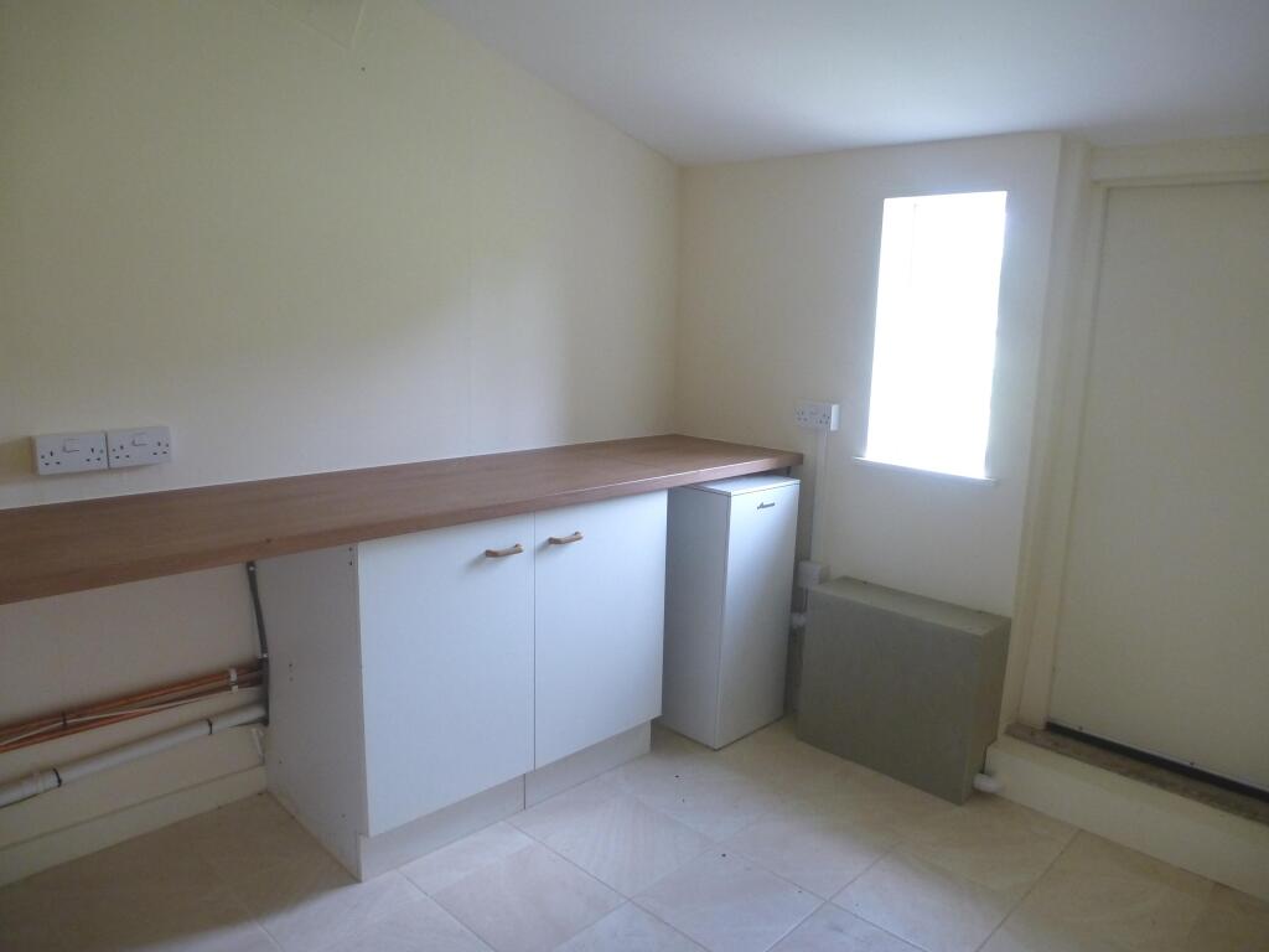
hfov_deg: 71.6
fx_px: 880
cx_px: 634
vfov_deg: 56.8
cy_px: 476
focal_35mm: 24
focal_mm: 4.3
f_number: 3.3
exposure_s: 1/60
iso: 320
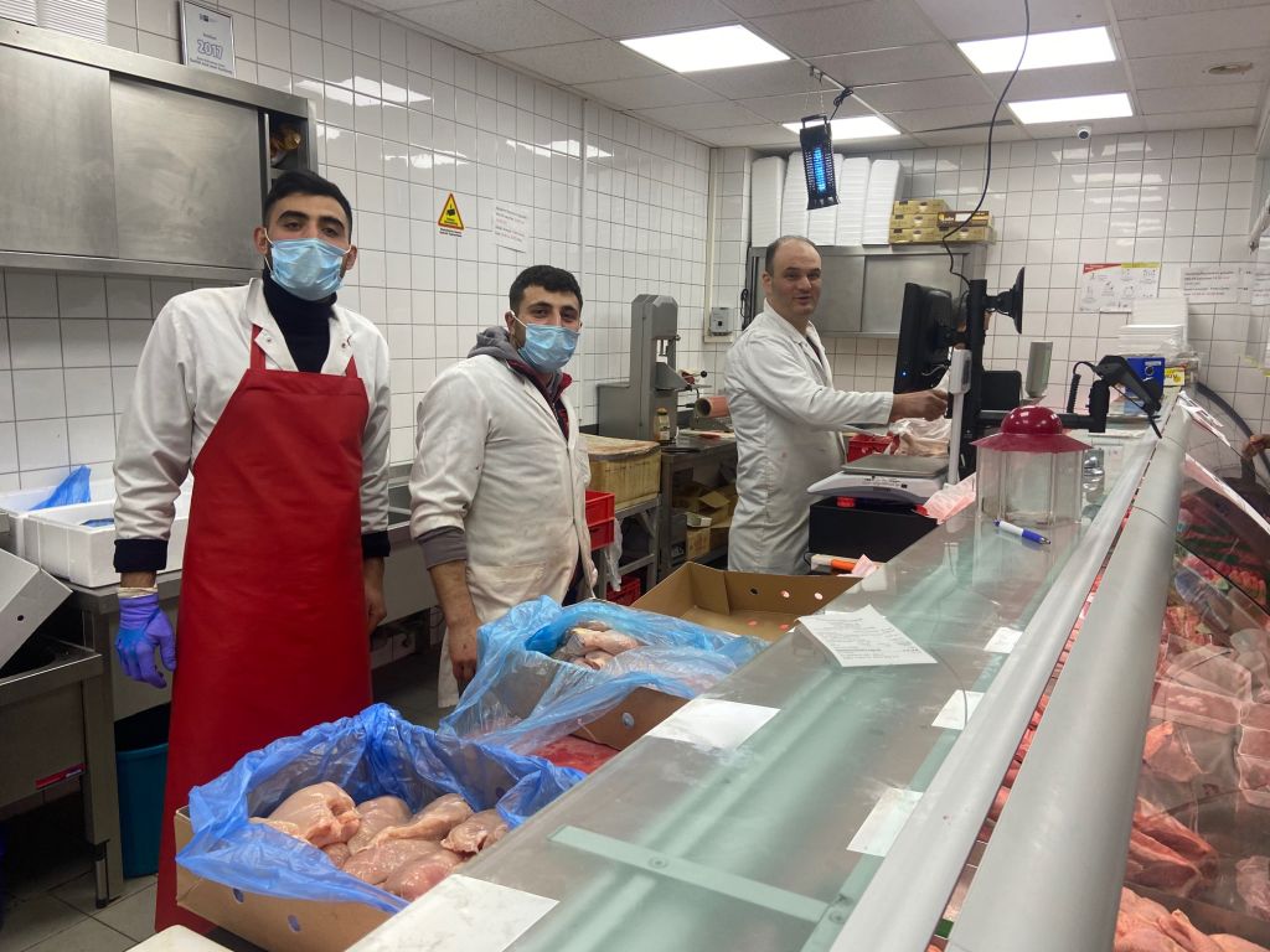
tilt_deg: -8.2
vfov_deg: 53.1
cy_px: 476
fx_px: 954
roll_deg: -1.1
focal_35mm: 26
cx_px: 635
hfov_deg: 67.3
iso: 80
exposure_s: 1/100
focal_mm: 4.25
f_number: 1.8
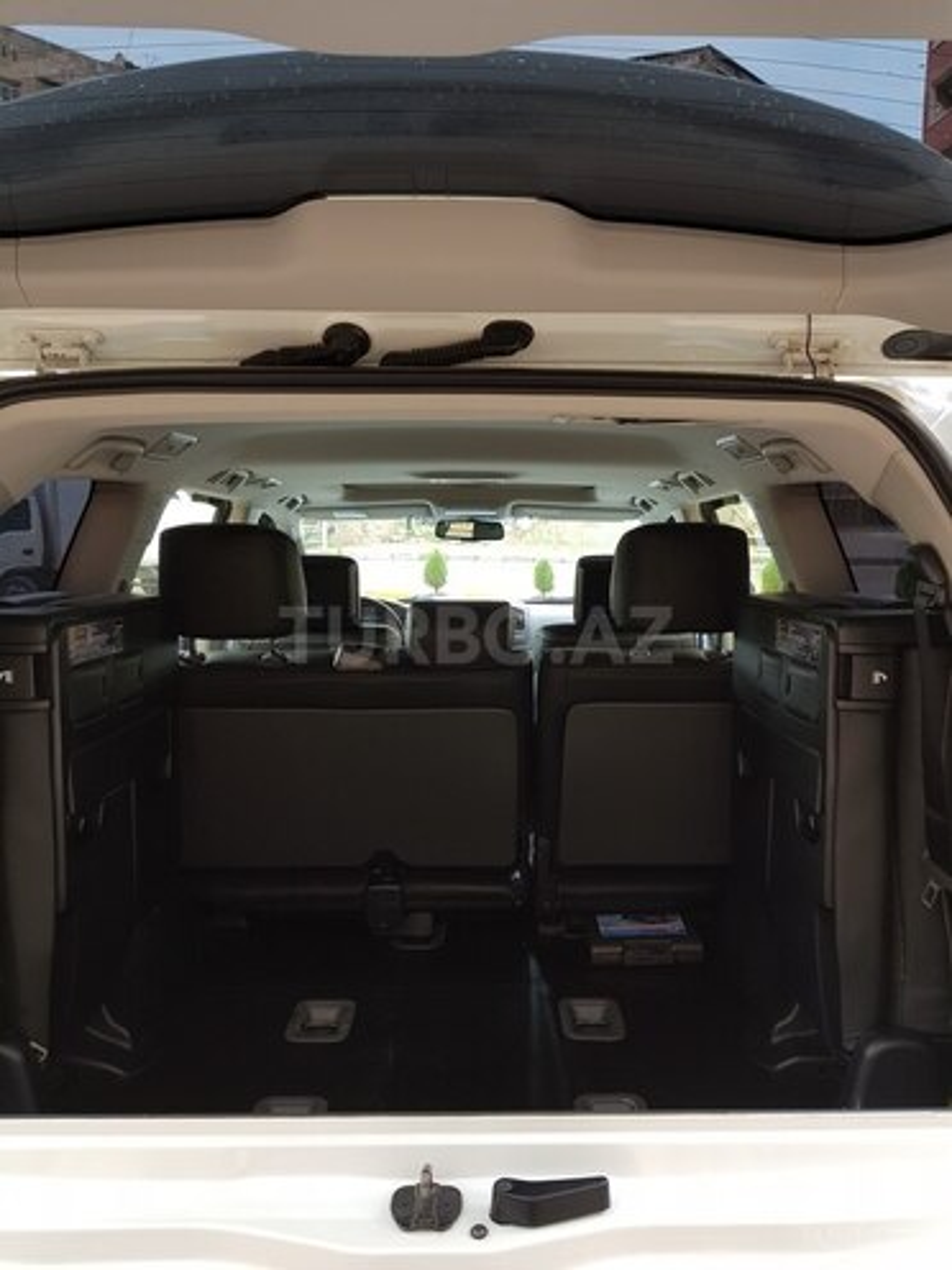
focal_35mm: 26
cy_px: 635
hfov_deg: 53.1
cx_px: 476
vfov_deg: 67.3
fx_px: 953
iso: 40
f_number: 1.7
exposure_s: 1/56
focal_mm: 4.2
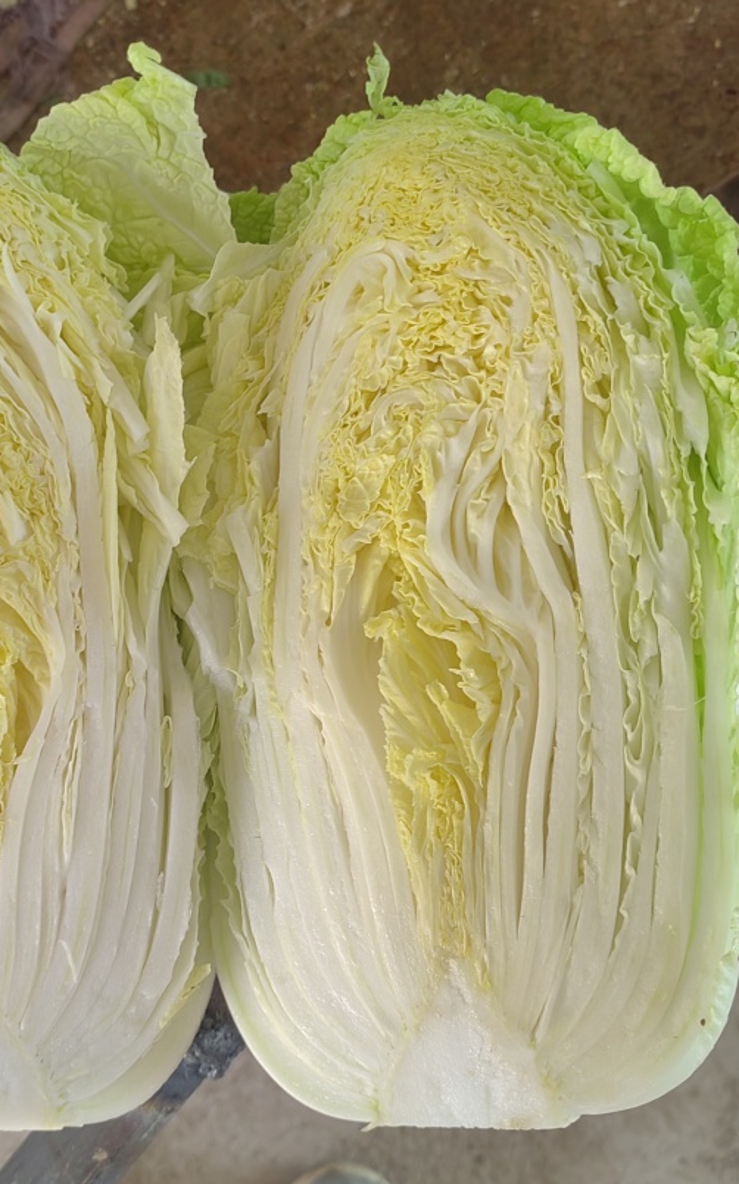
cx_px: 233
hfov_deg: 33.2
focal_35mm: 38
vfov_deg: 51.5
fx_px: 1225
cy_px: 652
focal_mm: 5.52
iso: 64
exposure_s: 1/100
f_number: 1.9
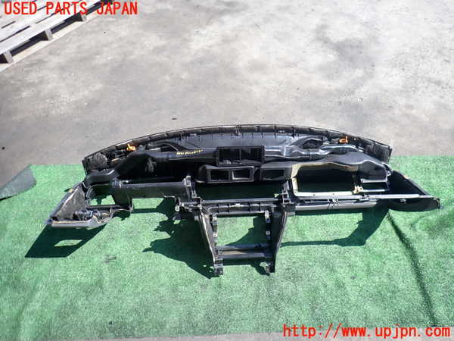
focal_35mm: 25
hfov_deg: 69.4
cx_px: 227
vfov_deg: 54.9
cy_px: 170
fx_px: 328
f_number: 5.6
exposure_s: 1/125
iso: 100
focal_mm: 4.5
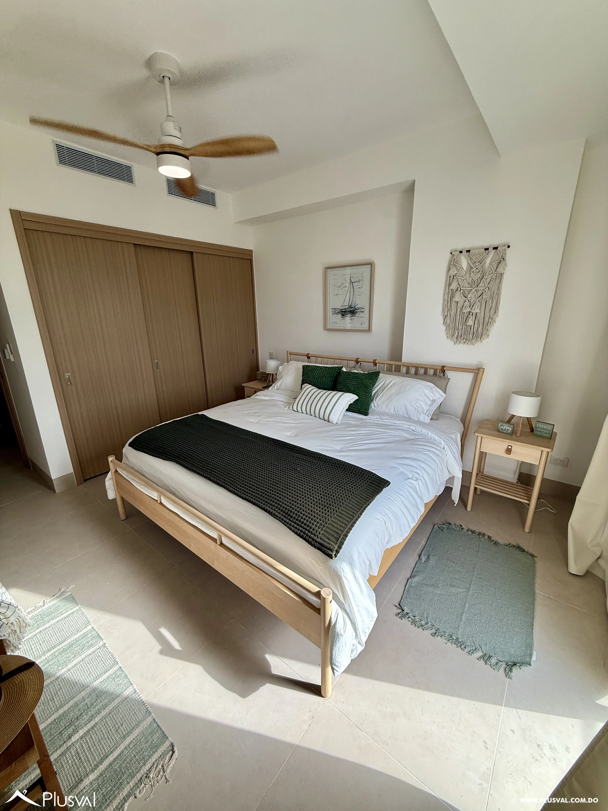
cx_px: 304
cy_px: 406
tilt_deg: -16.7
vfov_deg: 102.1
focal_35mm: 14
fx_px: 328
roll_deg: +0.1
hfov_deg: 85.7
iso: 64
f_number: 2.2
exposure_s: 1/133
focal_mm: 2.22
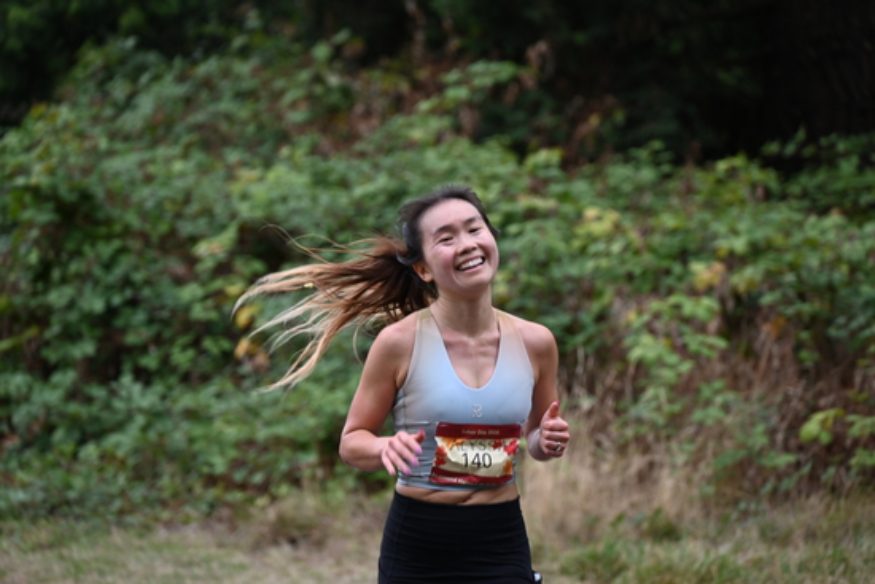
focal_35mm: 200
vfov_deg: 6.9
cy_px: 292
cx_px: 438
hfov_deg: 10.3
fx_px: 4862
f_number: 6.3
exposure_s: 1/250
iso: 900
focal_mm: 200
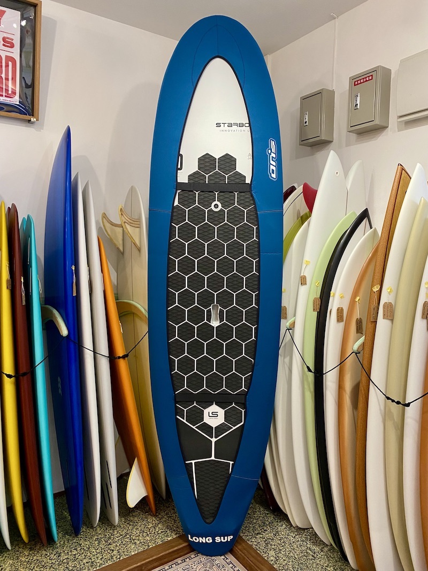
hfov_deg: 53.1
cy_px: 286
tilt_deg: -3.7
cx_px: 214
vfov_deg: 67.3
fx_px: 429
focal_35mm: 26
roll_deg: -1.0
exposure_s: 1/88
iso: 125
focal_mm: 4.25
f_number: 1.8
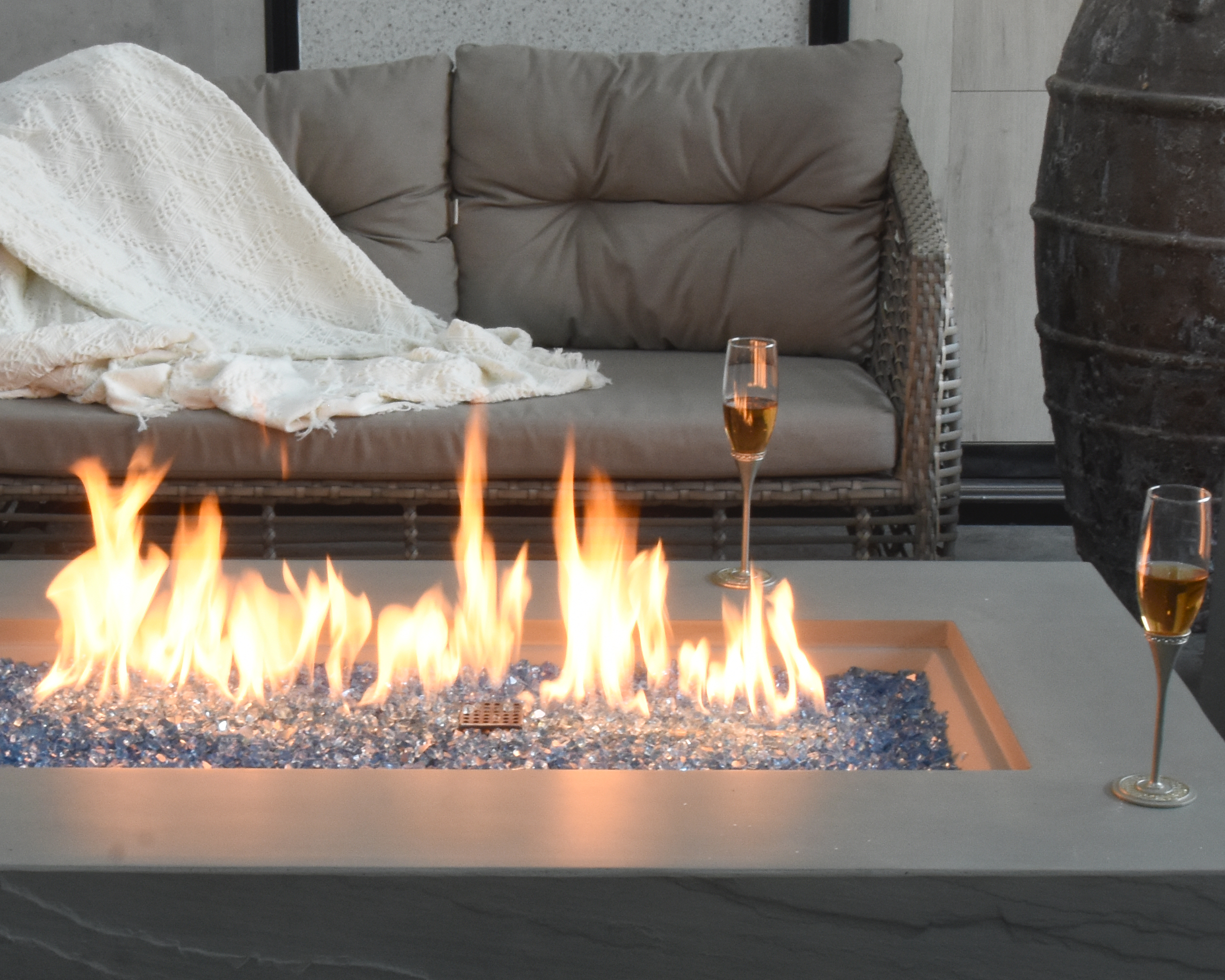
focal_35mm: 67
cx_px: 424
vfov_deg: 22.7
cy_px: 643
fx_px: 2429
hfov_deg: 28.2
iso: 800
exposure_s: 1/10
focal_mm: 20
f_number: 19
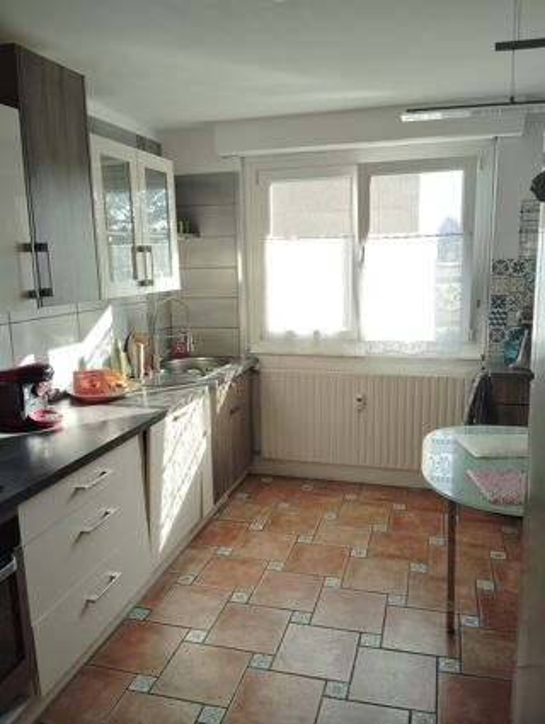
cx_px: 272
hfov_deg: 49.9
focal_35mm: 28
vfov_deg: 63.4
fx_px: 586
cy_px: 362
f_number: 1.8
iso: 66
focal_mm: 4.22
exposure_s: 1/100
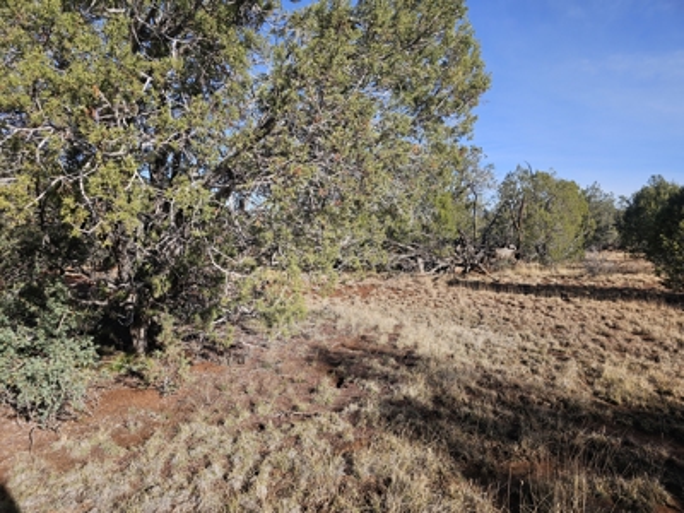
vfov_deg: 58.9
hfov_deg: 73.9
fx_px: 454
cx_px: 342
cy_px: 256
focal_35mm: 23
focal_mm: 6.3
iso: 10
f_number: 1.7
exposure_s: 1/533
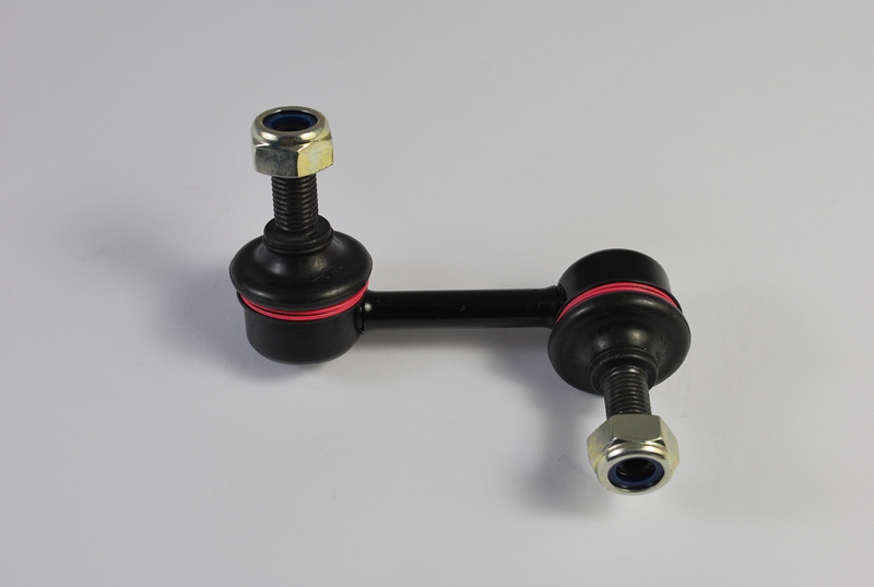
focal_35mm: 57
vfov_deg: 23.9
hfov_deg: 35.0
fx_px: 1387
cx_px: 437
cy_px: 294
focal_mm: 38
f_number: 9
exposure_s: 1/30
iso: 140
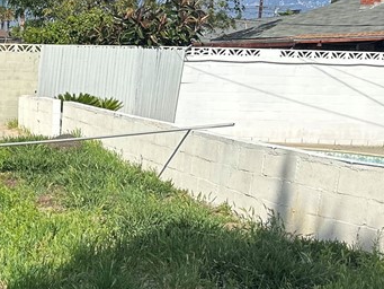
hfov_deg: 24.5
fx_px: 799
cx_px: -74
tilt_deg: -12.8
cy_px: 244
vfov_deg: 20.2
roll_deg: -1.6
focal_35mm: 72
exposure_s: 1/4016
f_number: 1.78
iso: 80
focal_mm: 6.86
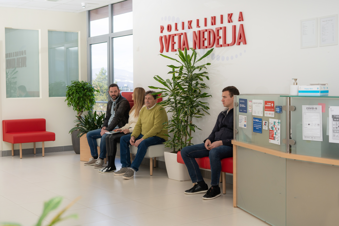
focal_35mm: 50
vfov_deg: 27.0
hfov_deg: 39.6
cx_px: 170
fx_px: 471
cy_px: 113
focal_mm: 50
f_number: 4.5
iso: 500
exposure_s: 1/250
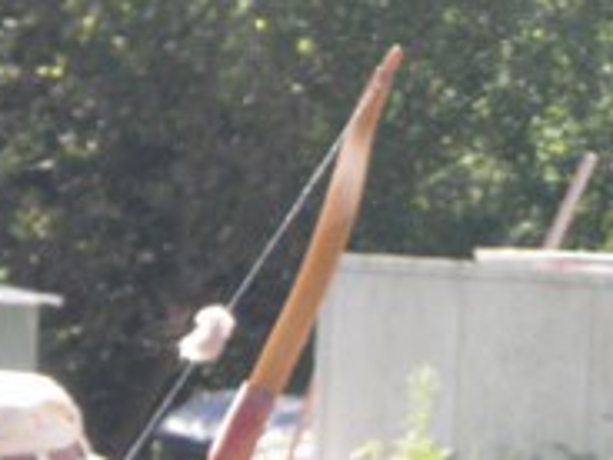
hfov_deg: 4.9
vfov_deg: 3.7
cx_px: 750
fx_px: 7101
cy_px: 520
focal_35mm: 401
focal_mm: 20.6
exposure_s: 1/160
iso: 200
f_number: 5.2
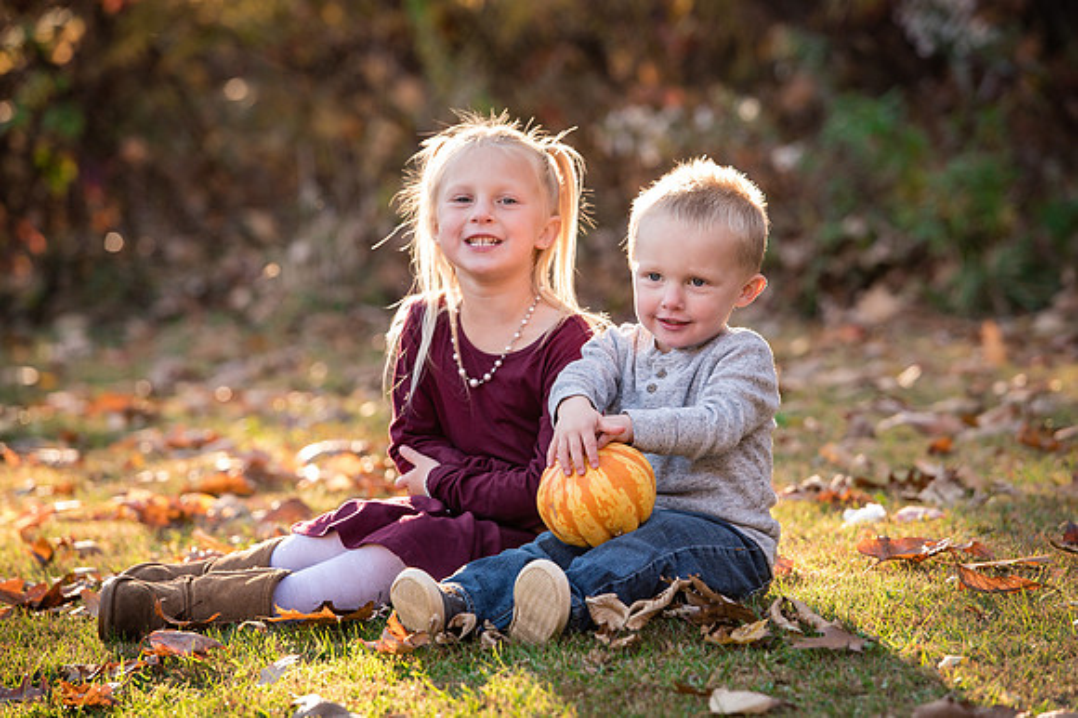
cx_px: 571
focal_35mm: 187
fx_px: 5589
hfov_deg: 11.0
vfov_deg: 7.3
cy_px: 345
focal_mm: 175
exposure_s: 1/250
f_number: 5
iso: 500
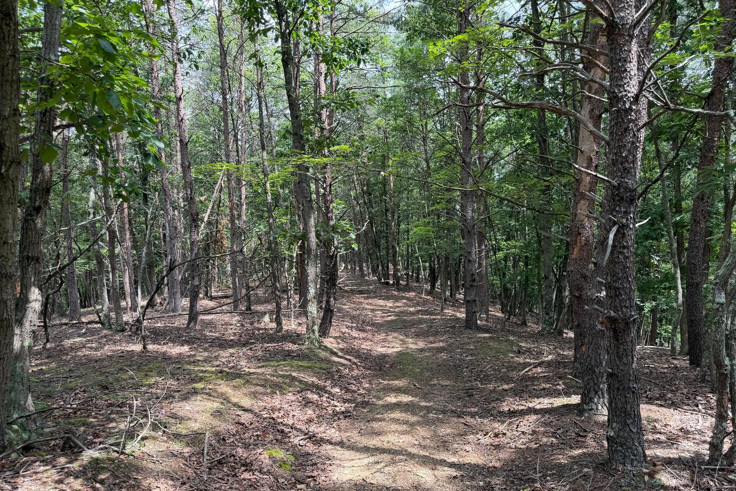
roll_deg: +2.8
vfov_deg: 51.2
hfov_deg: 71.5
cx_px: 368
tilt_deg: -7.3
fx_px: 511
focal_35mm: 25
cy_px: 275
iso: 80
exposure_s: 1/438
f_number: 1.78
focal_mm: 6.76
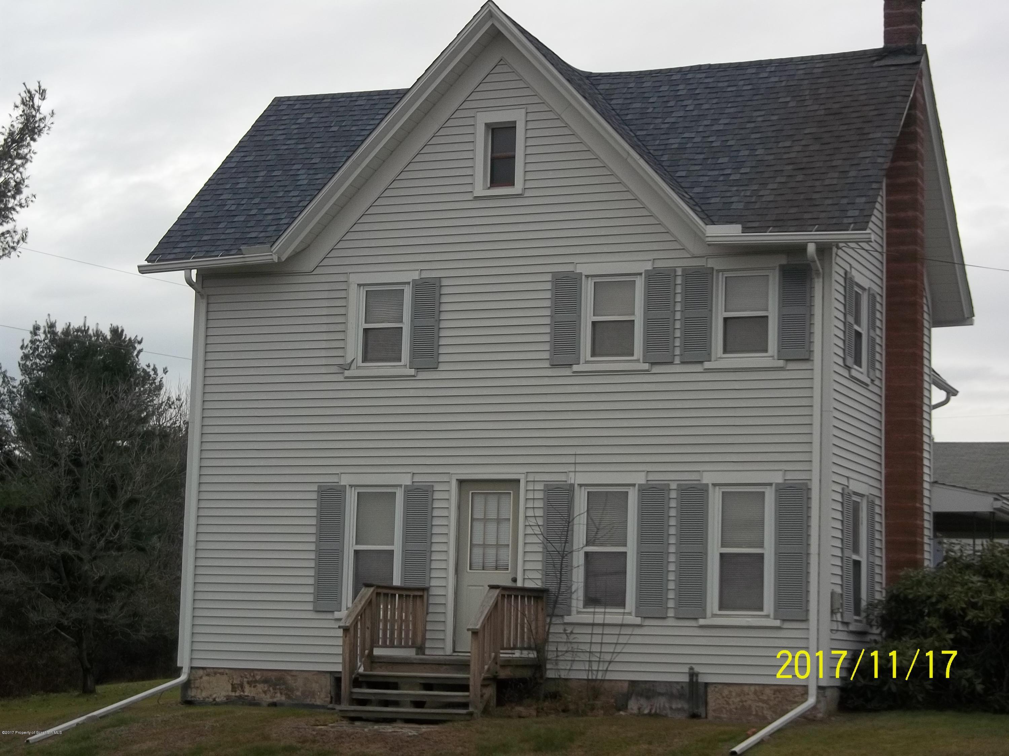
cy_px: 378
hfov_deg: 25.7
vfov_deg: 19.4
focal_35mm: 76
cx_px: 504
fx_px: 2215
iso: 80
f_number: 4.6
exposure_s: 1/200
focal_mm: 13.7
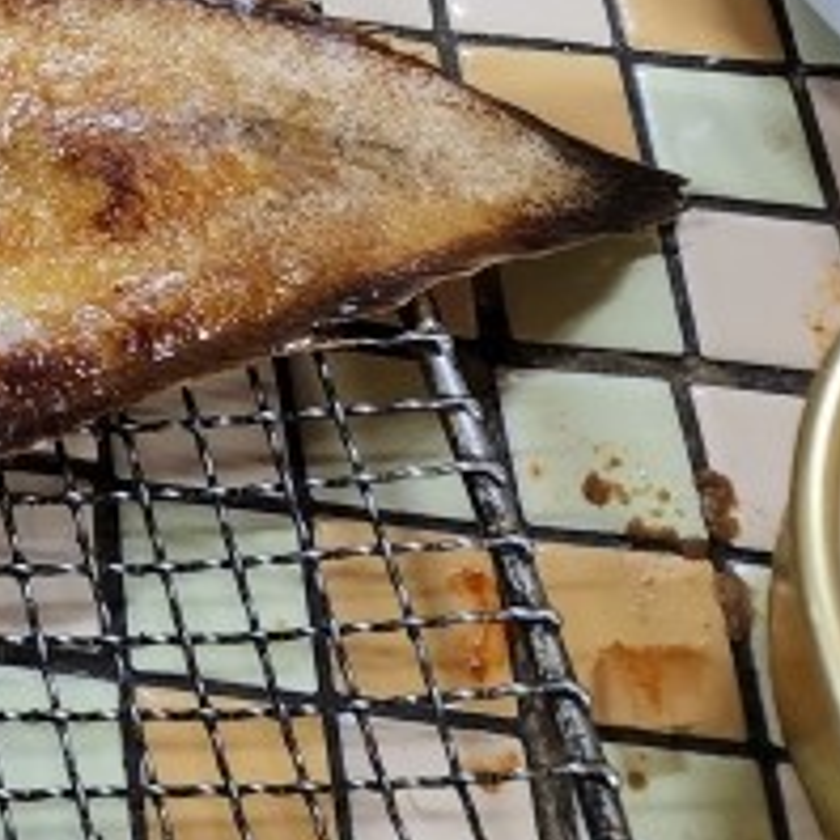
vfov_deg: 21.3
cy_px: -146
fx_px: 2087
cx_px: -687
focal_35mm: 76
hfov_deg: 18.0
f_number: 1.8
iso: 640
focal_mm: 6.4
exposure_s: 1/60
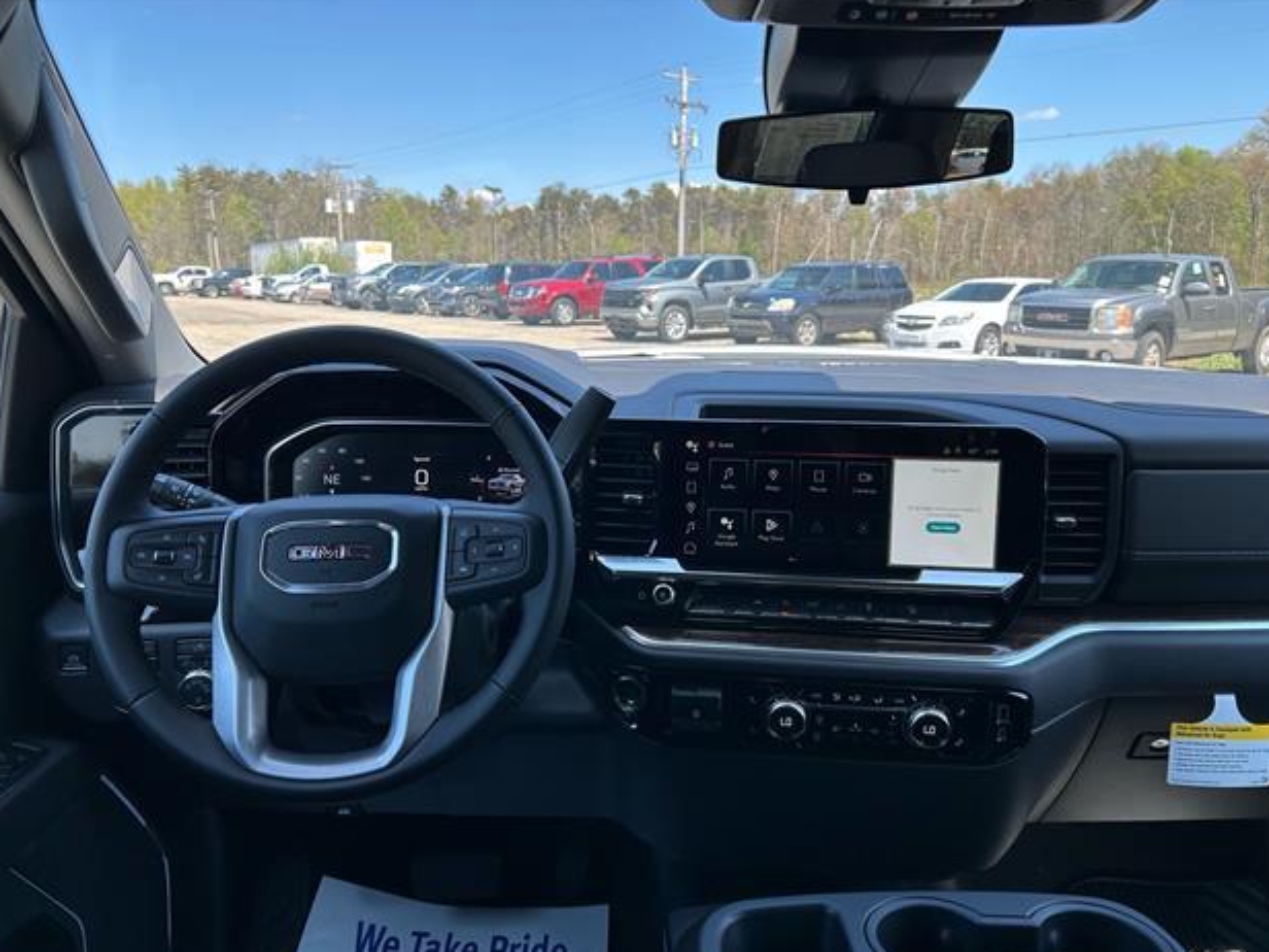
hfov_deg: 65.3
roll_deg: +0.8
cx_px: 639
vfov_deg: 51.4
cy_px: 484
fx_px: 990
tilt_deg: -11.6
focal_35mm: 27
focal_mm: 5.7
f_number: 1.5
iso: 50
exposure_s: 1/666
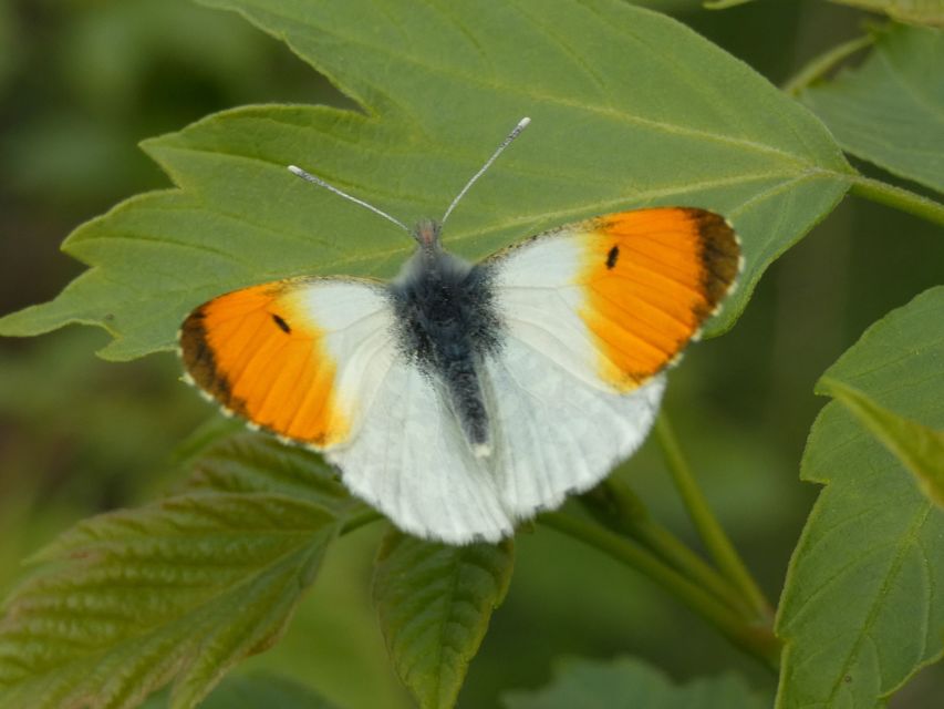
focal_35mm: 154
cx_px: 472
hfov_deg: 12.8
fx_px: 4200
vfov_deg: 9.6
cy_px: 354
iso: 125
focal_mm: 27.5
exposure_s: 1/80
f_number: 5.4
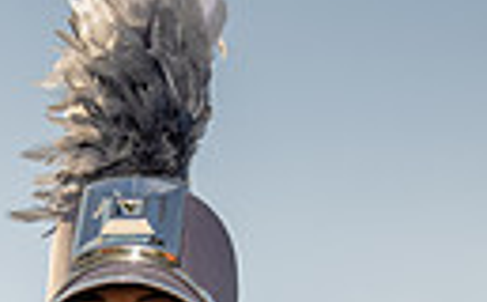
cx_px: 155
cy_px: 770
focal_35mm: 114
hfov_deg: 18.3
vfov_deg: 9.8
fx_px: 1510
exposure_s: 1/250
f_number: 8
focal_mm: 32
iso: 100
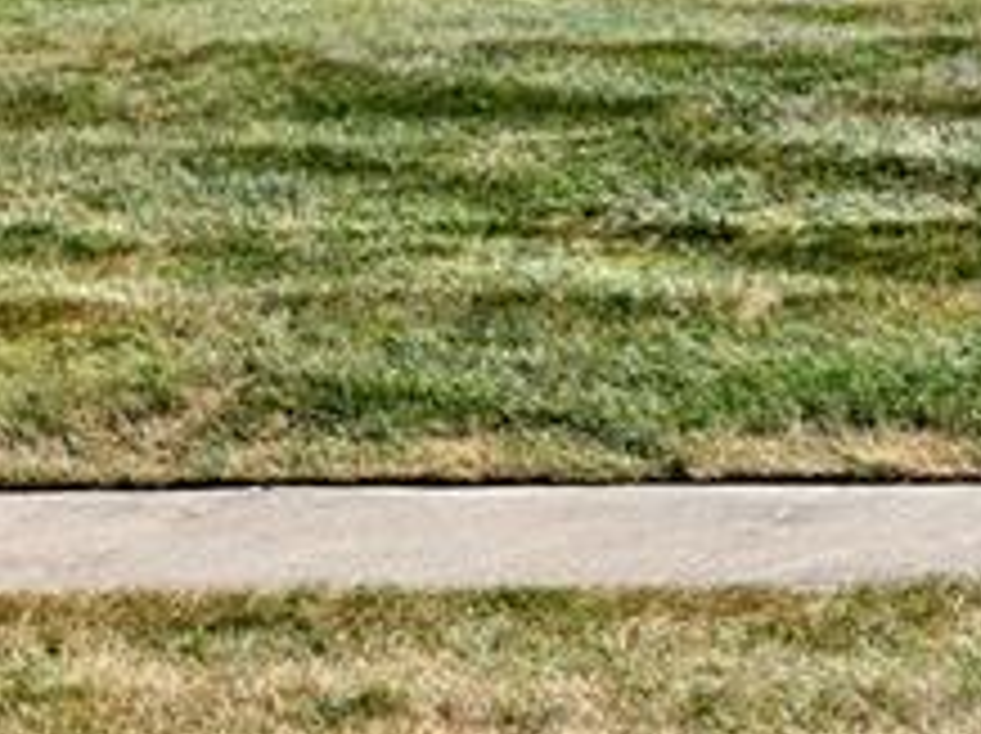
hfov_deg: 15.0
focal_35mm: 108
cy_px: 47
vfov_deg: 13.5
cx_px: 1935
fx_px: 3057
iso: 50
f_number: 1.4
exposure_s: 1/7939
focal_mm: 6.5
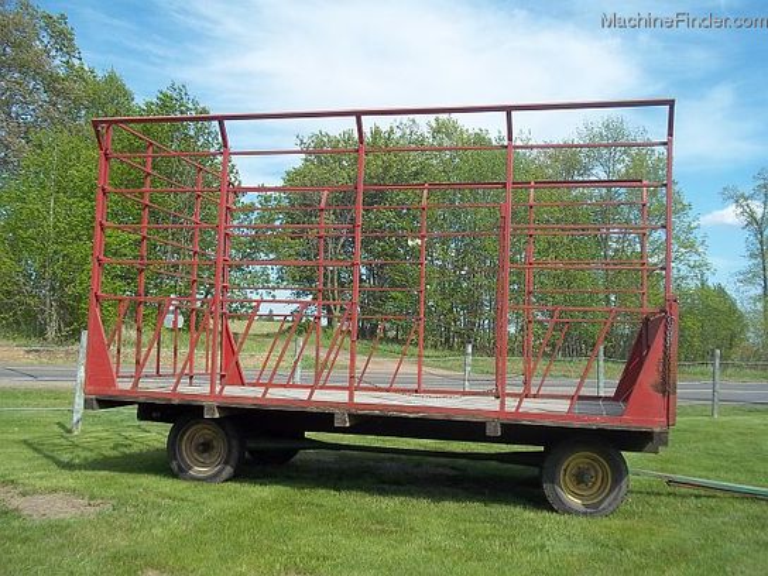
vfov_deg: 39.7
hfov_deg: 51.4
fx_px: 799
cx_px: 384
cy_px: 288
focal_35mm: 36
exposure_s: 1/160
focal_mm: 6.5
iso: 80
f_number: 8
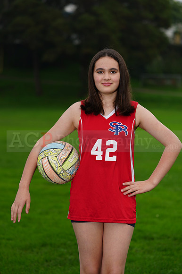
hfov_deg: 9.0
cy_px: 137
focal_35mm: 152
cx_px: 91
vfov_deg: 13.5
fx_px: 1154
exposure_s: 1/250
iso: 200
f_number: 5
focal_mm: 152
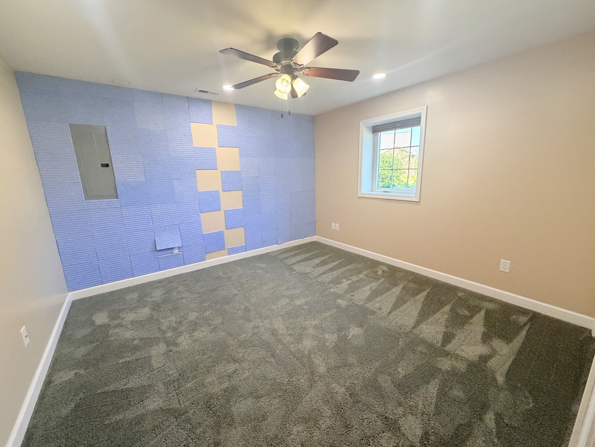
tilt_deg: -12.3
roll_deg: +2.0
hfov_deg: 102.1
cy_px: 224
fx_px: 241
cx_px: 298
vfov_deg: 85.7
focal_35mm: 14
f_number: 2.2
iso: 320
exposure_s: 1/120
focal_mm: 2.22
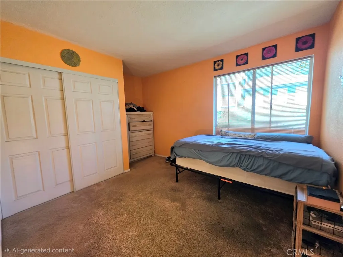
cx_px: 172
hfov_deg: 106.2
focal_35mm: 13
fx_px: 129
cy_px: 128
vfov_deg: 89.9
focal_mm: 2.2
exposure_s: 1/120
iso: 250
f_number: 1.9
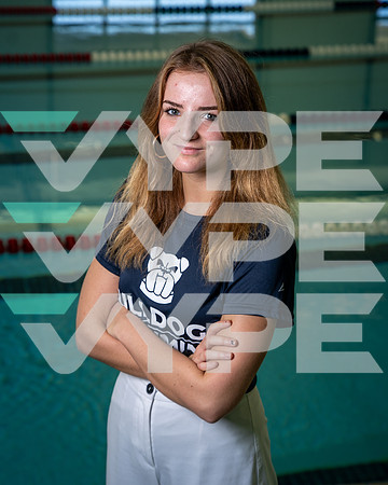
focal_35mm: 93
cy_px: 242
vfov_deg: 20.6
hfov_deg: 16.5
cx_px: 166
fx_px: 1334
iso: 200
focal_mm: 66
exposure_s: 1/250
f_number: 4.5
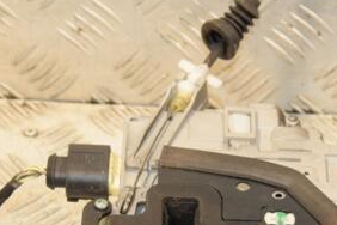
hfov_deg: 12.4
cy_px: 184
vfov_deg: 8.3
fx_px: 1554
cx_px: 233
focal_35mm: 166
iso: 800
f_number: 6.3
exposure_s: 1/200
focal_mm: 52
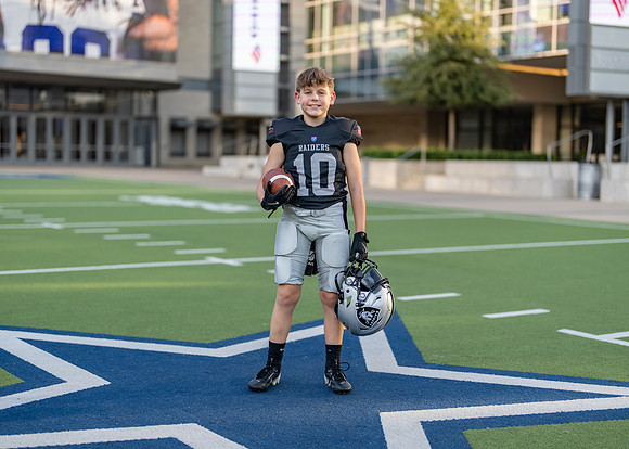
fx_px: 992
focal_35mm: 56
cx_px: 318
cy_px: 234
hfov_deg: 35.2
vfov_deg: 25.5
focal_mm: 50
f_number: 1.2
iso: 100
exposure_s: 1/2000
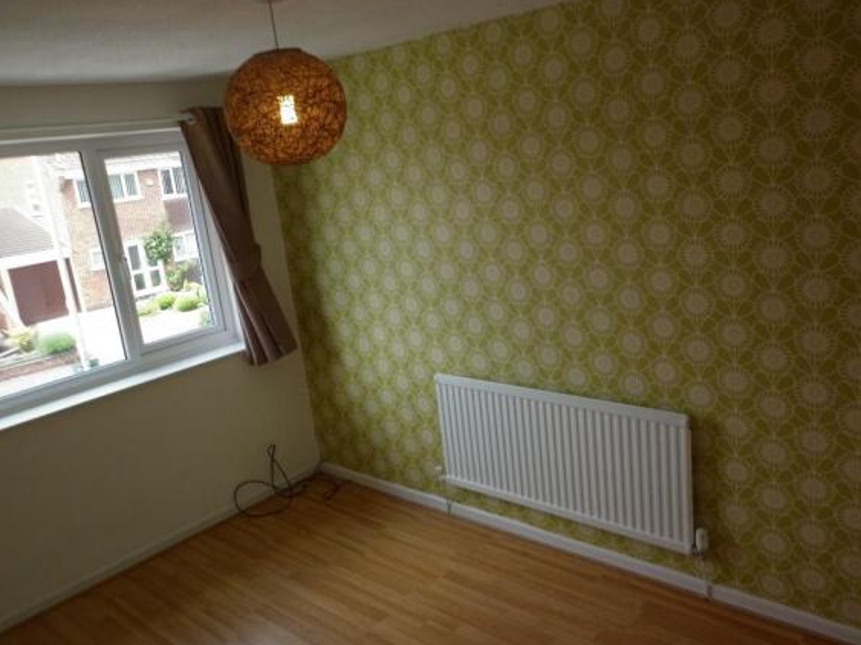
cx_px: 427
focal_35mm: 29
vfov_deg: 48.2
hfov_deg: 61.7
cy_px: 326
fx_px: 721
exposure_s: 1/125
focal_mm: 5
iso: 80
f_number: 2.8
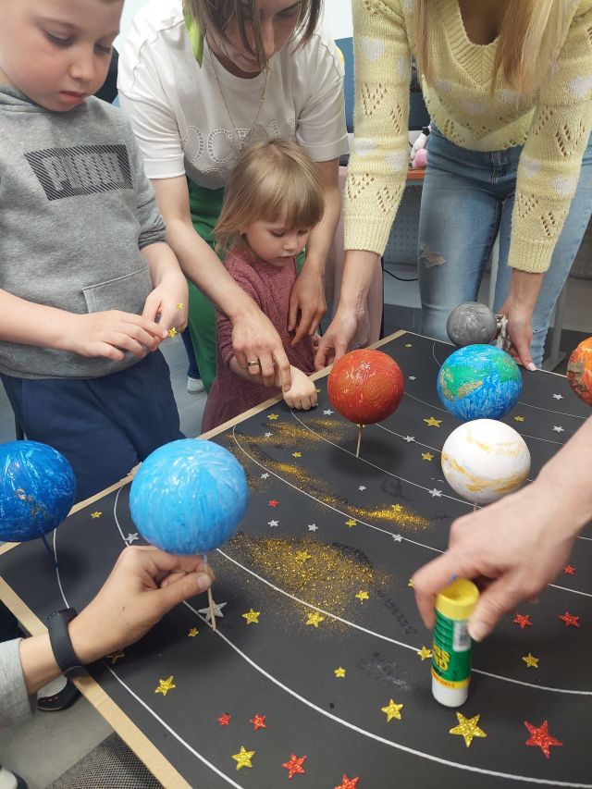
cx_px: 296
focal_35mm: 24
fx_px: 547
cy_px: 394
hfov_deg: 56.8
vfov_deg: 71.6
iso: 320
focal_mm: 5.23
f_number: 1.8
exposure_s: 1/60
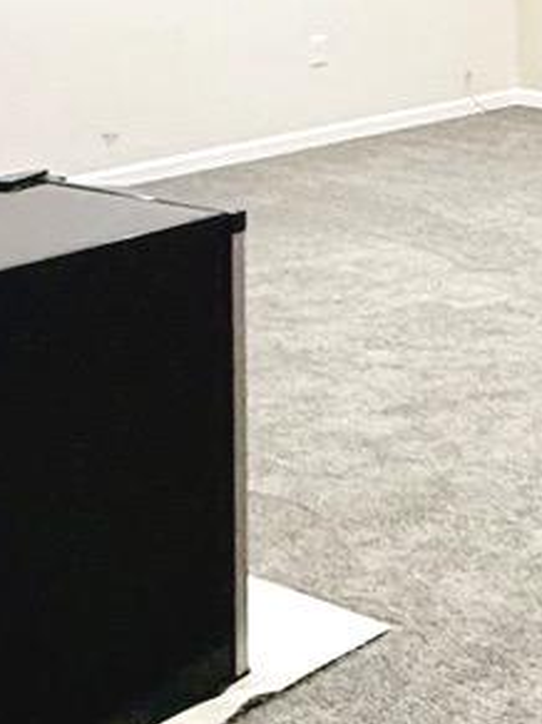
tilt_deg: -4.4
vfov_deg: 24.6
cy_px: -65
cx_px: 945
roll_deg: -0.2
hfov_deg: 16.8
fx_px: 1546
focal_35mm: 74
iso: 500
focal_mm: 2.22
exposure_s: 1/60
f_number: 2.2
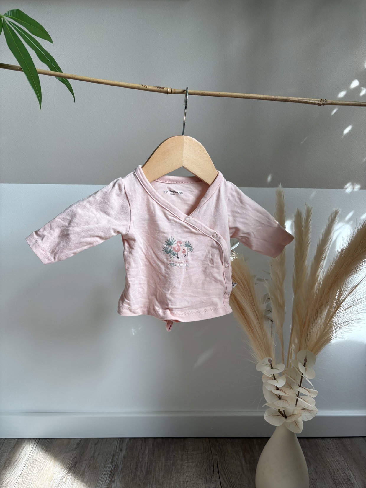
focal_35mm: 26
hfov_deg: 53.1
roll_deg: -0.4
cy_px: 244
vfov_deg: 67.3
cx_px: 183
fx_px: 366
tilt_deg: -9.6
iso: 32
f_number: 1.6
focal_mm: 5.96
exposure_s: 1/121
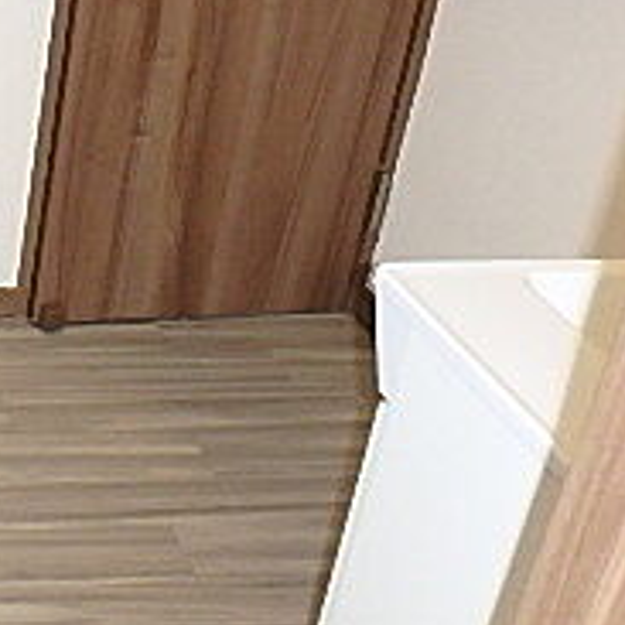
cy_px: 171
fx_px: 1328
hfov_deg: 22.1
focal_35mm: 65
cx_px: -301
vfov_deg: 26.2
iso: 400
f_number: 3.5
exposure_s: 1/30
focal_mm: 3.7
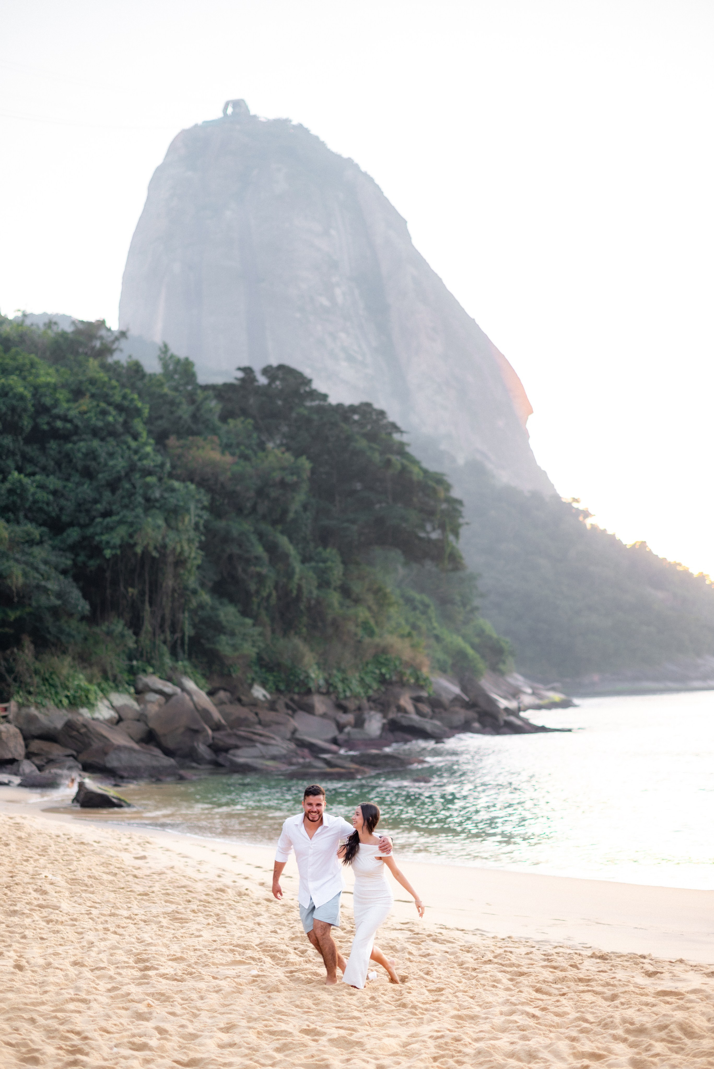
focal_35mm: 50
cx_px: 357
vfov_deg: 39.6
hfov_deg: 27.0
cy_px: 534
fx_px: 1486
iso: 200
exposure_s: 1/320
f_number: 2
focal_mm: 50
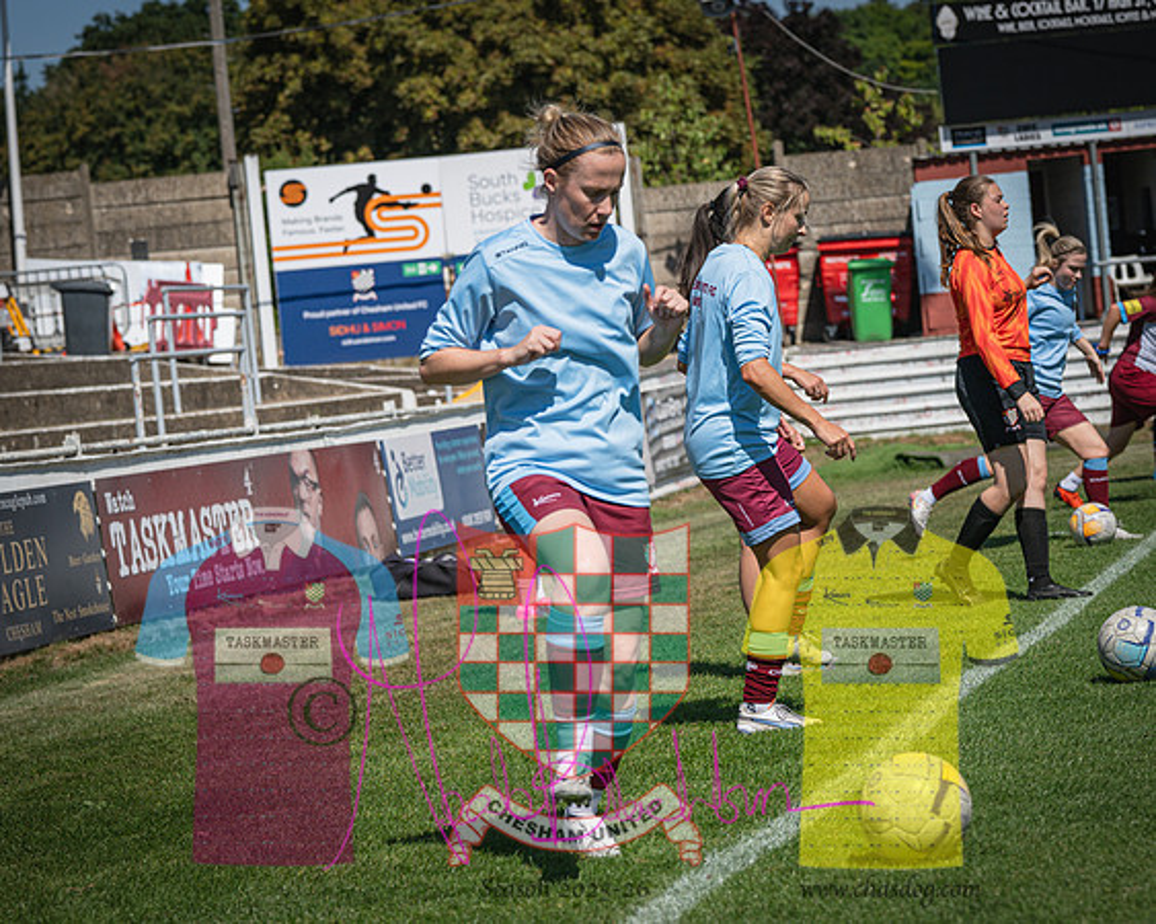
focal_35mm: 110
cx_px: 569
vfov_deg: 14.0
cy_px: 483
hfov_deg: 17.5
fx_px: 3759
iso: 200
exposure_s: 1/4000
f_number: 4
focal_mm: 79
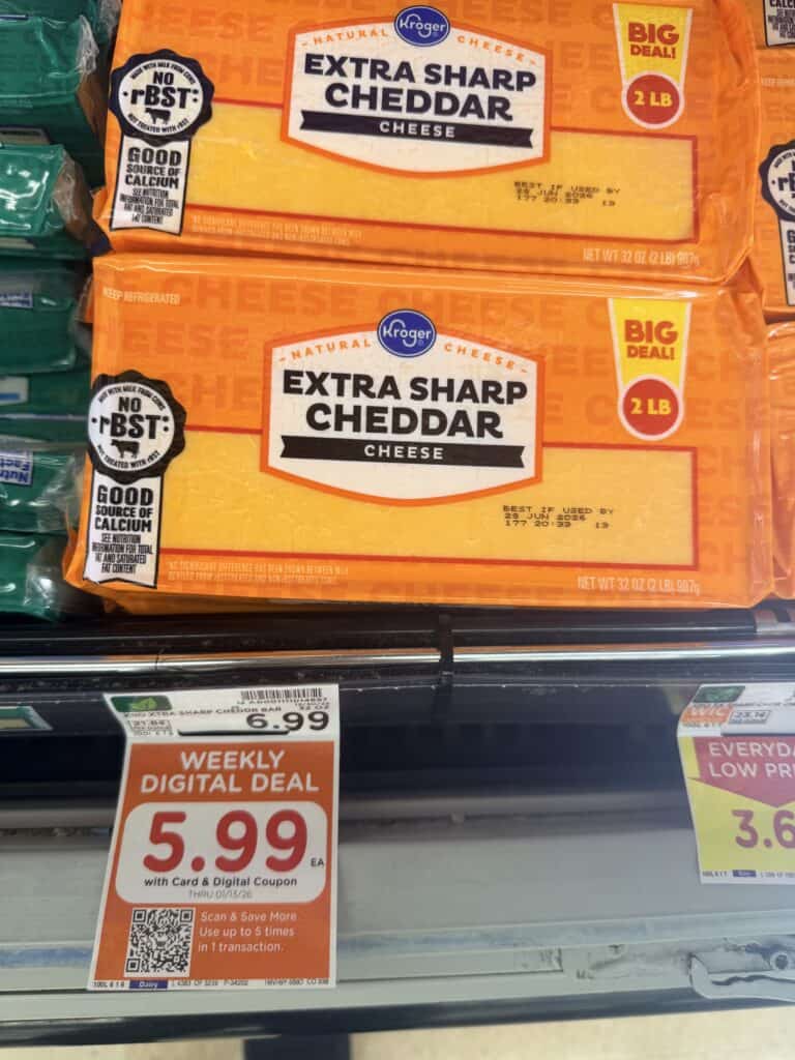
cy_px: 530
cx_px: 398
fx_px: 735
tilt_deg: -82.2
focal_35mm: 24
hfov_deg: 56.8
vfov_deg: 71.6
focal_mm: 6.76
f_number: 1.78
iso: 64
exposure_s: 1/63
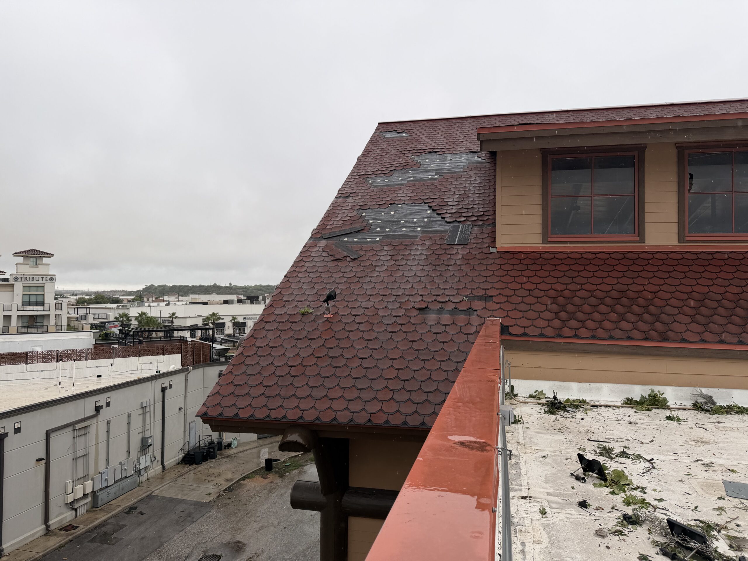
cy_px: 280
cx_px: 374
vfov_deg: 56.8
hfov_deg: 71.6
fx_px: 519
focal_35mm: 24
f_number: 1.78
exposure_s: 1/831
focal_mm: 6.76
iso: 80
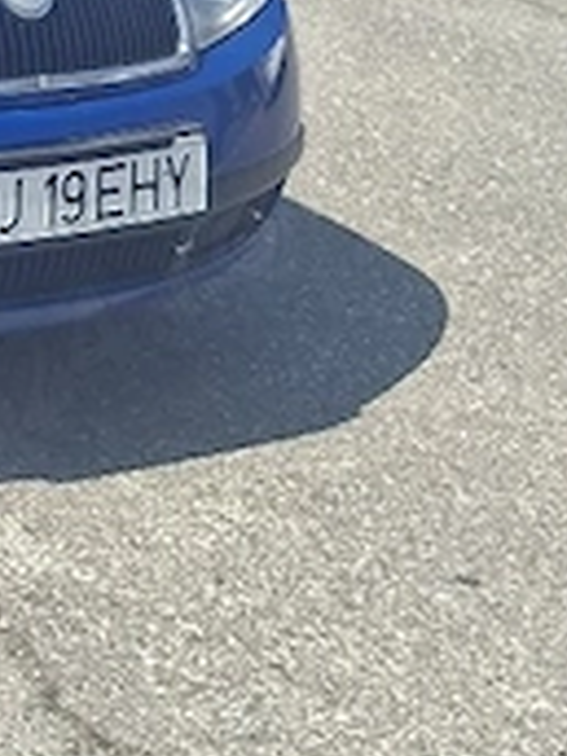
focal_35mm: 107
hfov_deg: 12.4
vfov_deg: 17.5
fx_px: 2337
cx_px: -510
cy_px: -171
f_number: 1.8
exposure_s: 1/500
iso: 32
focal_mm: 5.54
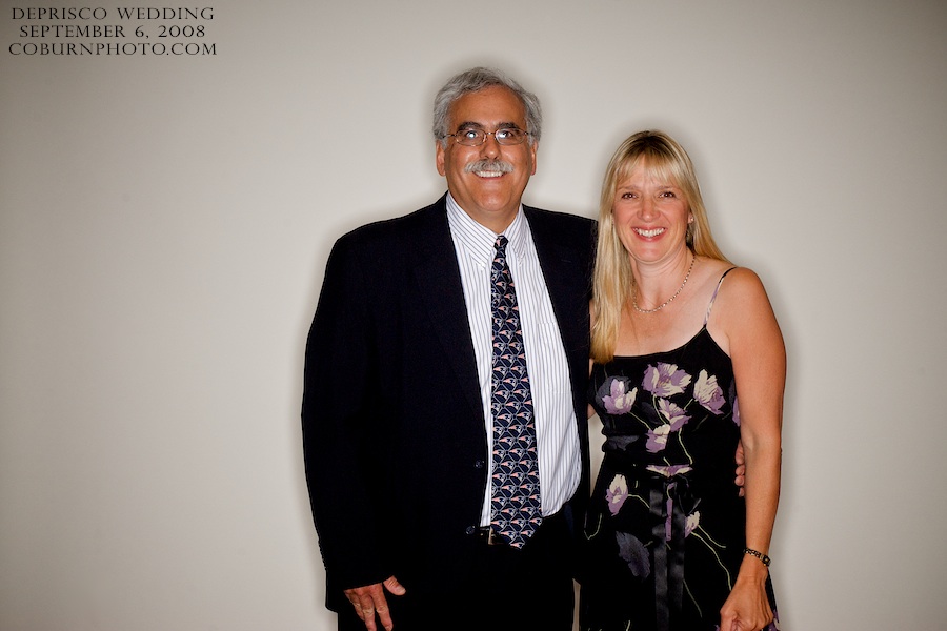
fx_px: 1578
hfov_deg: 33.4
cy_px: 316
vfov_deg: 22.6
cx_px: 474
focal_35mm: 60
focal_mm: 40
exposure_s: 1/250
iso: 200
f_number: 16
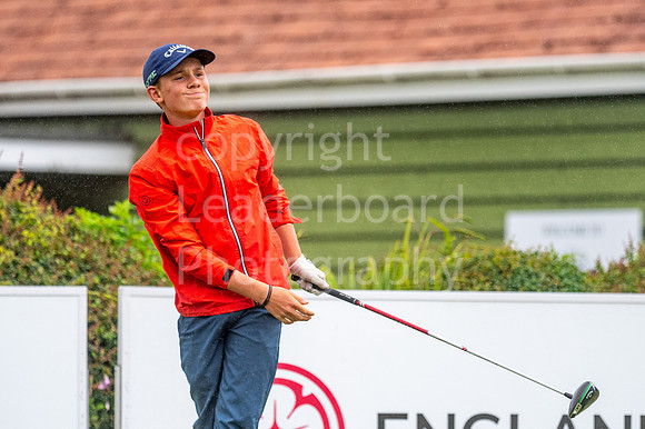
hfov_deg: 4.0
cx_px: 370
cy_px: 225
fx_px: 9261
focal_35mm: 517
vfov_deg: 2.7
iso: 500
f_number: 4
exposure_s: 1/2000
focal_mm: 300
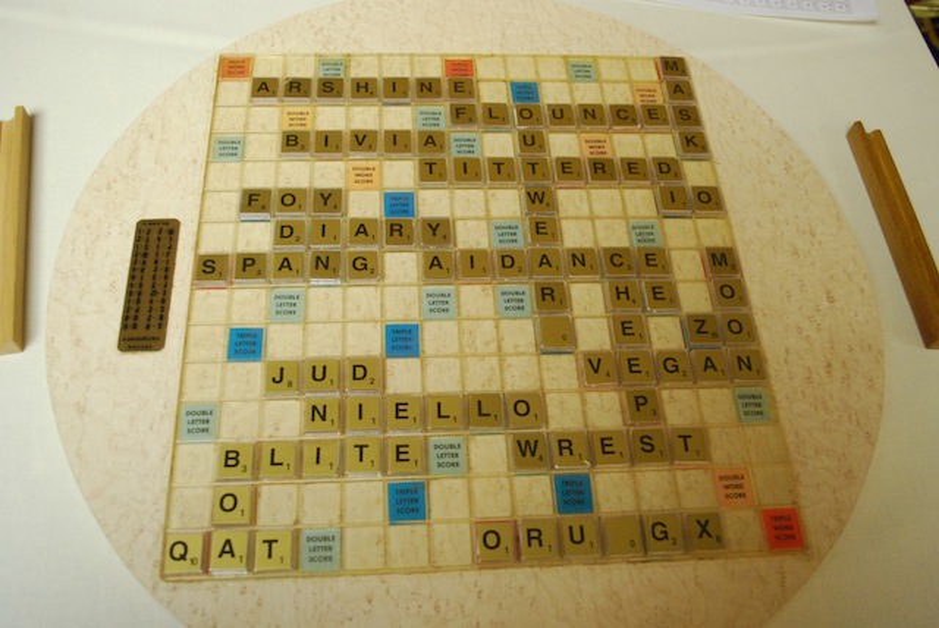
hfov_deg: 57.2
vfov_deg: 40.0
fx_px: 862
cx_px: 470
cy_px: 314
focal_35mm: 33
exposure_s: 1/30
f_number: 4
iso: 1250
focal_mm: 22
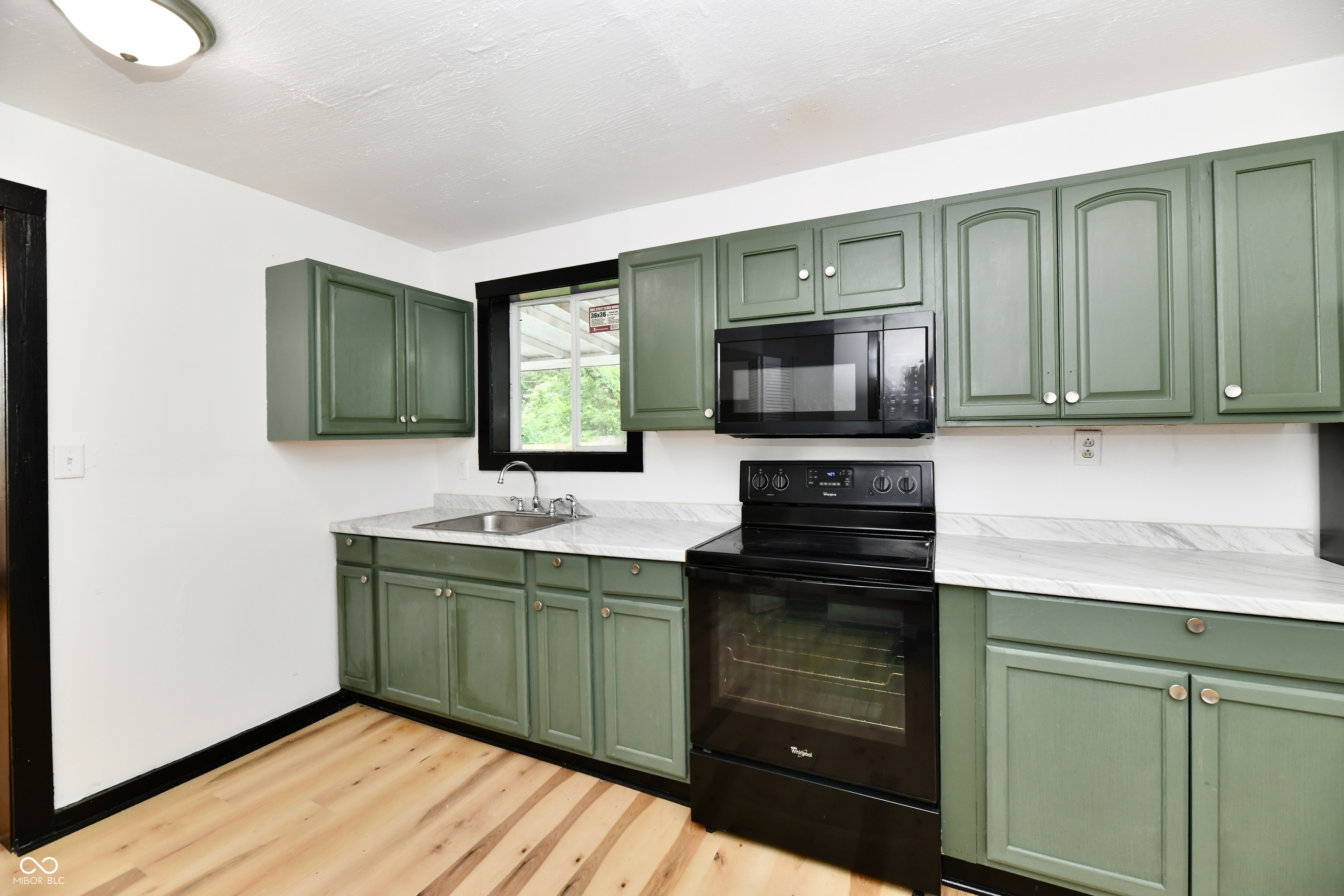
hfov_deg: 104.3
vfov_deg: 81.2
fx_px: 523
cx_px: 672
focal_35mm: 14
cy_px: 448
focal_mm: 14
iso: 640
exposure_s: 1/60
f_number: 6.3
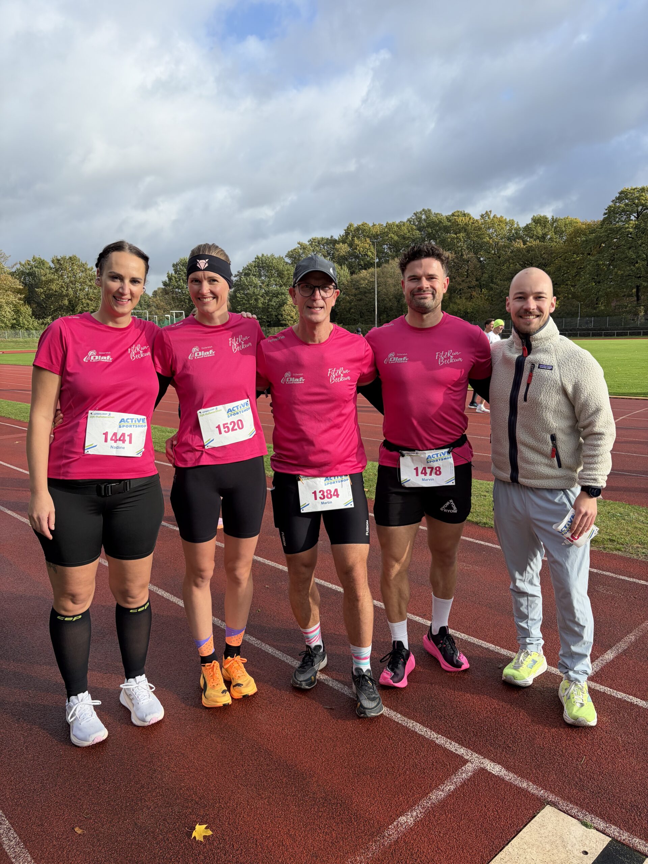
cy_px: 432
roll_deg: +1.4
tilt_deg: -8.8
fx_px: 649
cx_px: 324
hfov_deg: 53.1
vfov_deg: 67.3
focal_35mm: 26
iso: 50
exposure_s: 1/2075
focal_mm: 5.96
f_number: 1.6
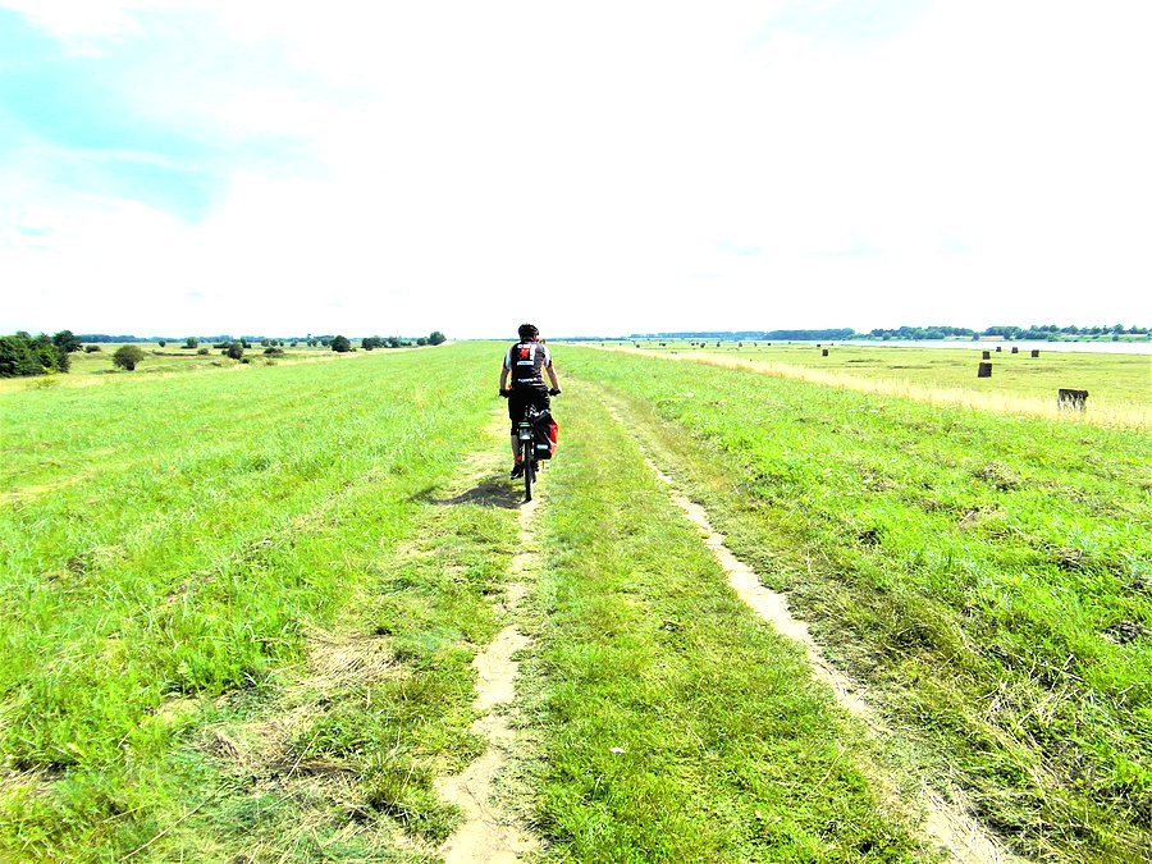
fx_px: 799
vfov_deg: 56.8
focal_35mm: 24
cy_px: 432
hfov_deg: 71.6
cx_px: 576
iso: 100
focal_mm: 4
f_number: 3.6
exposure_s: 1/1000
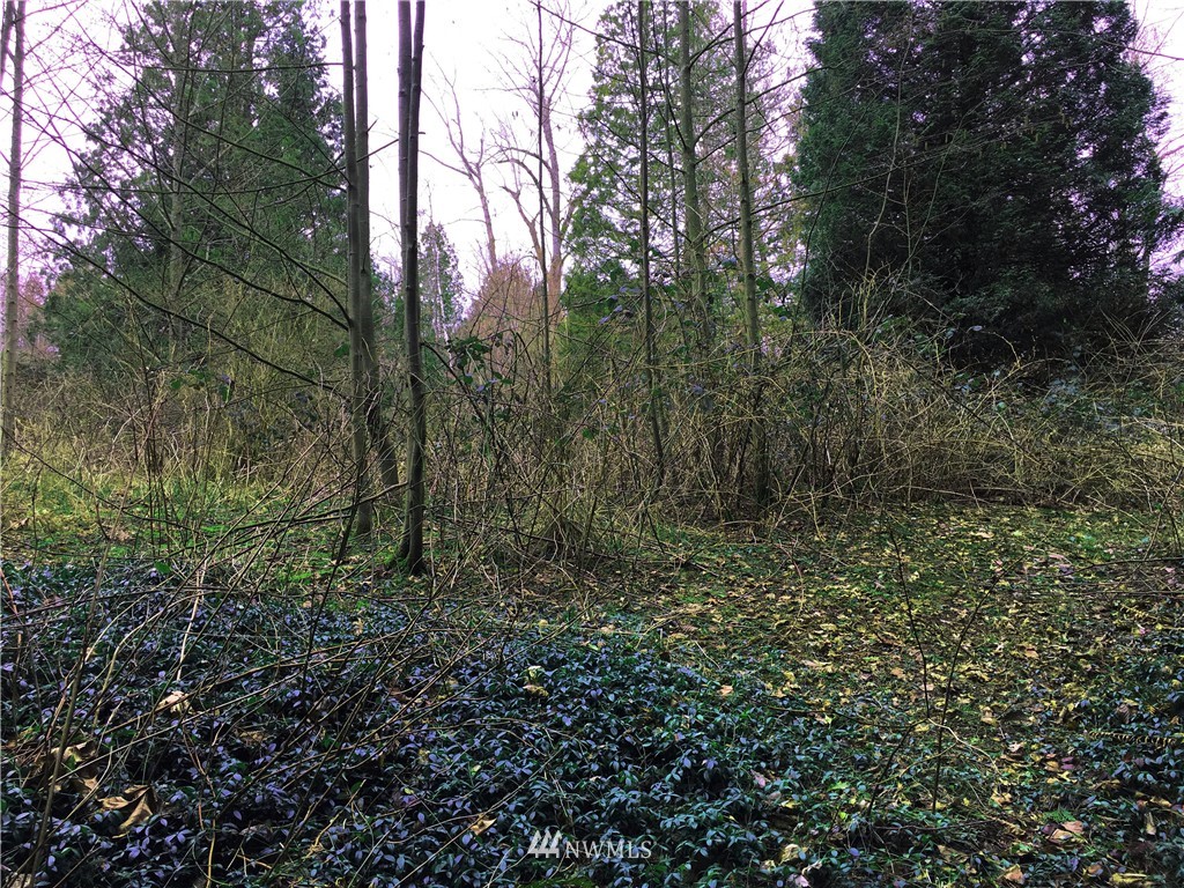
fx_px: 992
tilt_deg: +4.3
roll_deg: -1.4
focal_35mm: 29
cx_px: 592
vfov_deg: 48.2
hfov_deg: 61.7
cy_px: 444
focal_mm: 4.15
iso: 25
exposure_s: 1/212
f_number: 2.2
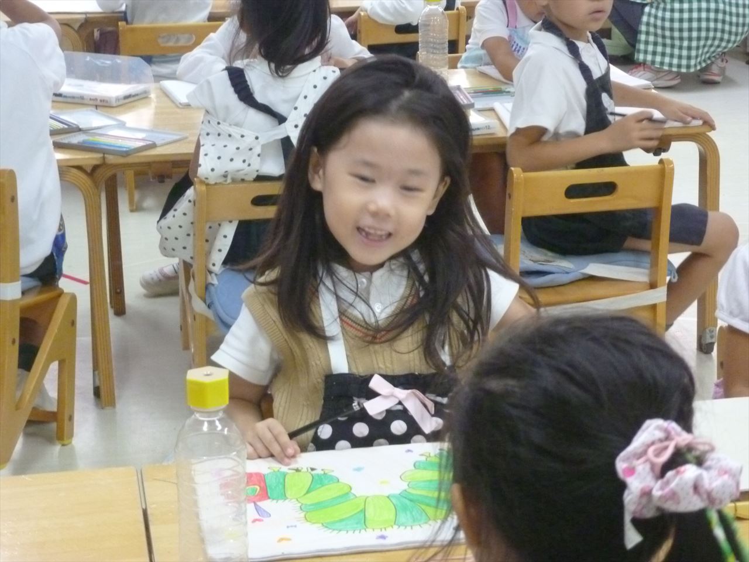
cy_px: 281
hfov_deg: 21.5
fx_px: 1969
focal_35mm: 91
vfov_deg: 16.2
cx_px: 374
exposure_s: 1/30
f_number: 5.7
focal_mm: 16.2
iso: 800
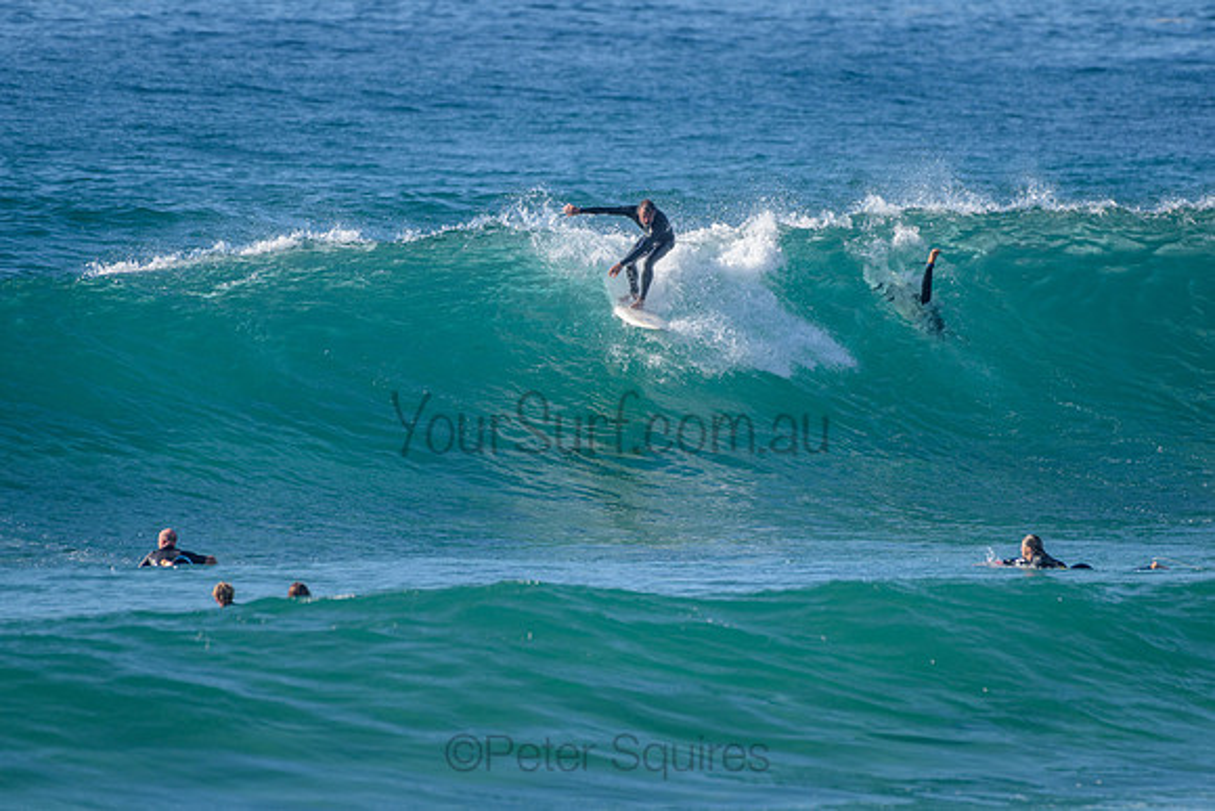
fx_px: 20686
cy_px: 419
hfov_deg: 3.4
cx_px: 628
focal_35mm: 613
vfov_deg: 2.2
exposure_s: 1/2000
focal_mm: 500
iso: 400
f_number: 5.6
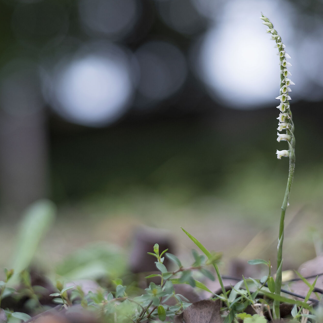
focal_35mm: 77
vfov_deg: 22.2
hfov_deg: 22.5
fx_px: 813
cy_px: 75
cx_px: 186
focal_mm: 50
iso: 800
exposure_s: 1/1000
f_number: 2.2
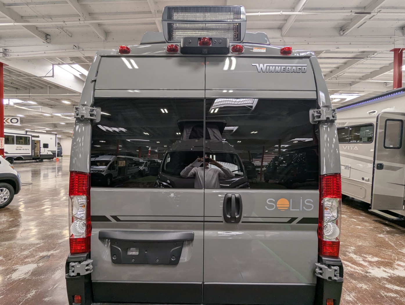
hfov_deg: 94.4
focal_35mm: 16
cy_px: 152
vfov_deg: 78.2
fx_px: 187
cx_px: 202
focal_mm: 2.35
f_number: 2.2
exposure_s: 1/107
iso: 124
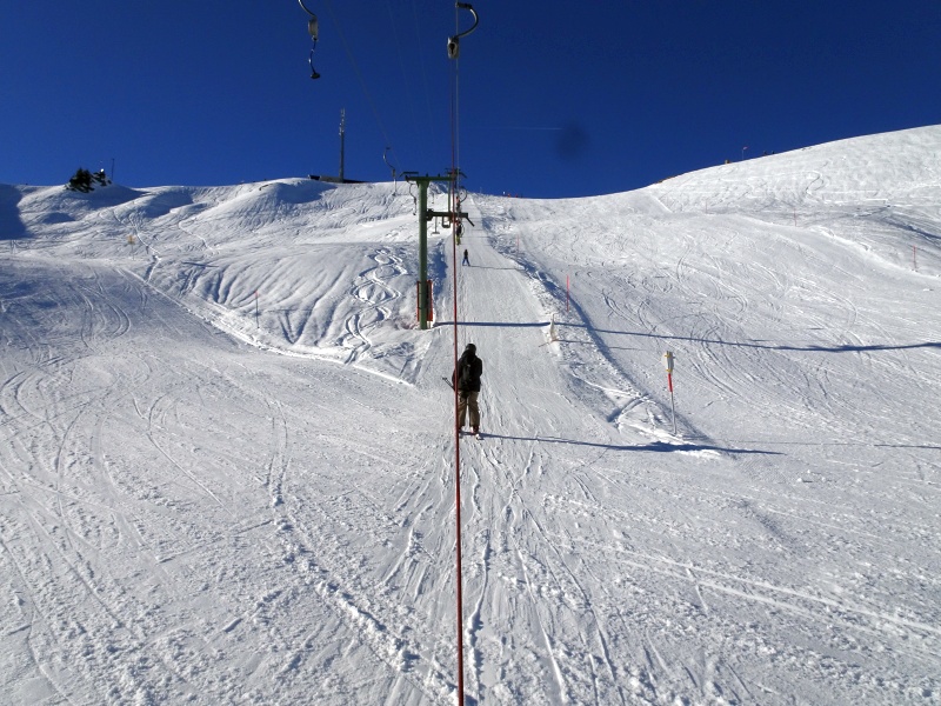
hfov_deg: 71.6
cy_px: 353
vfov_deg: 56.8
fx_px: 652
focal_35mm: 24
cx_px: 470
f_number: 5
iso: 80
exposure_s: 1/2000
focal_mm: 4.1
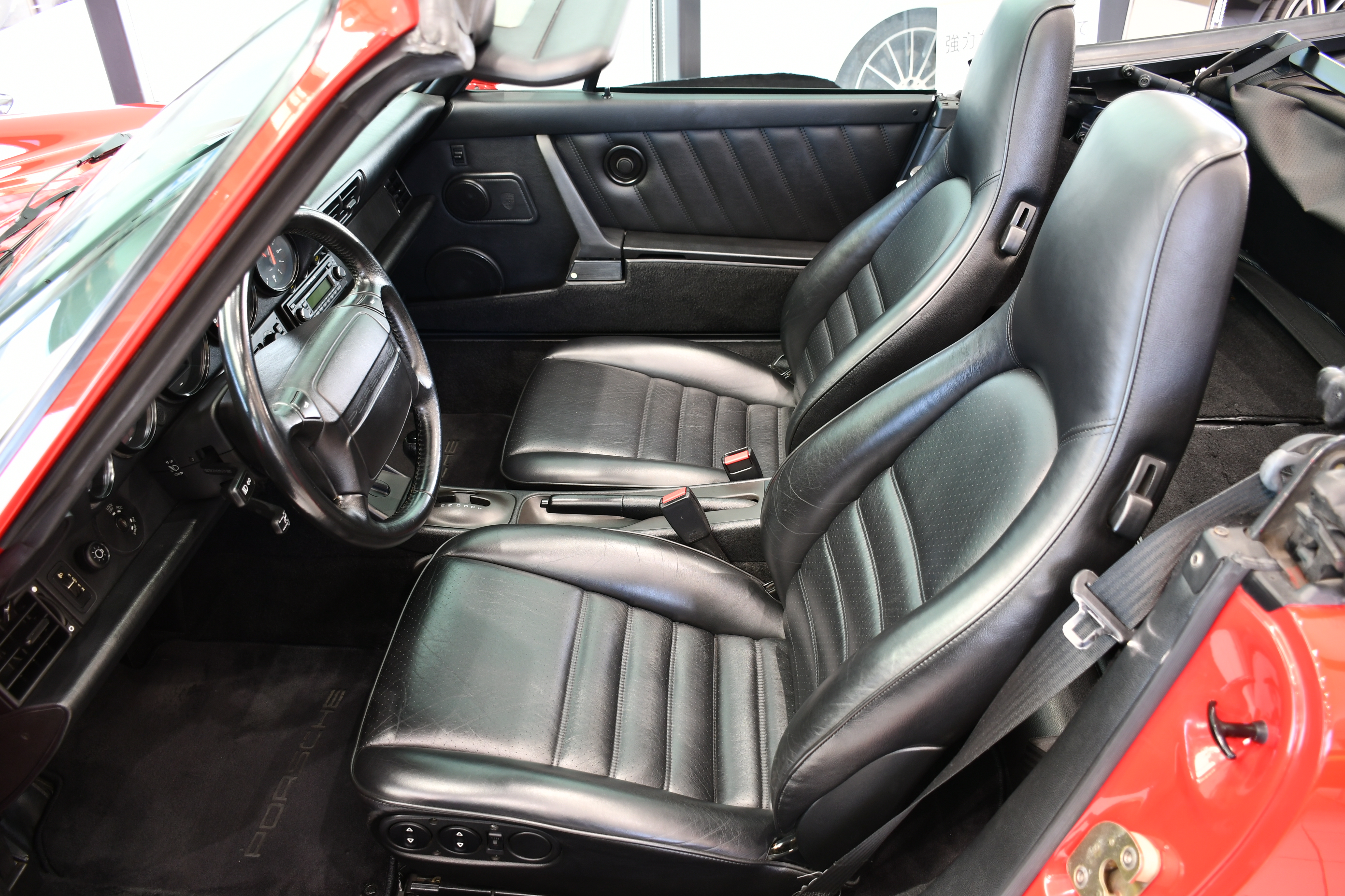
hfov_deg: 67.4
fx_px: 1009
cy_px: 448
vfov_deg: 47.9
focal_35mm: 27
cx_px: 672
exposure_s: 1/25
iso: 250
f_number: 3.5
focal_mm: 18
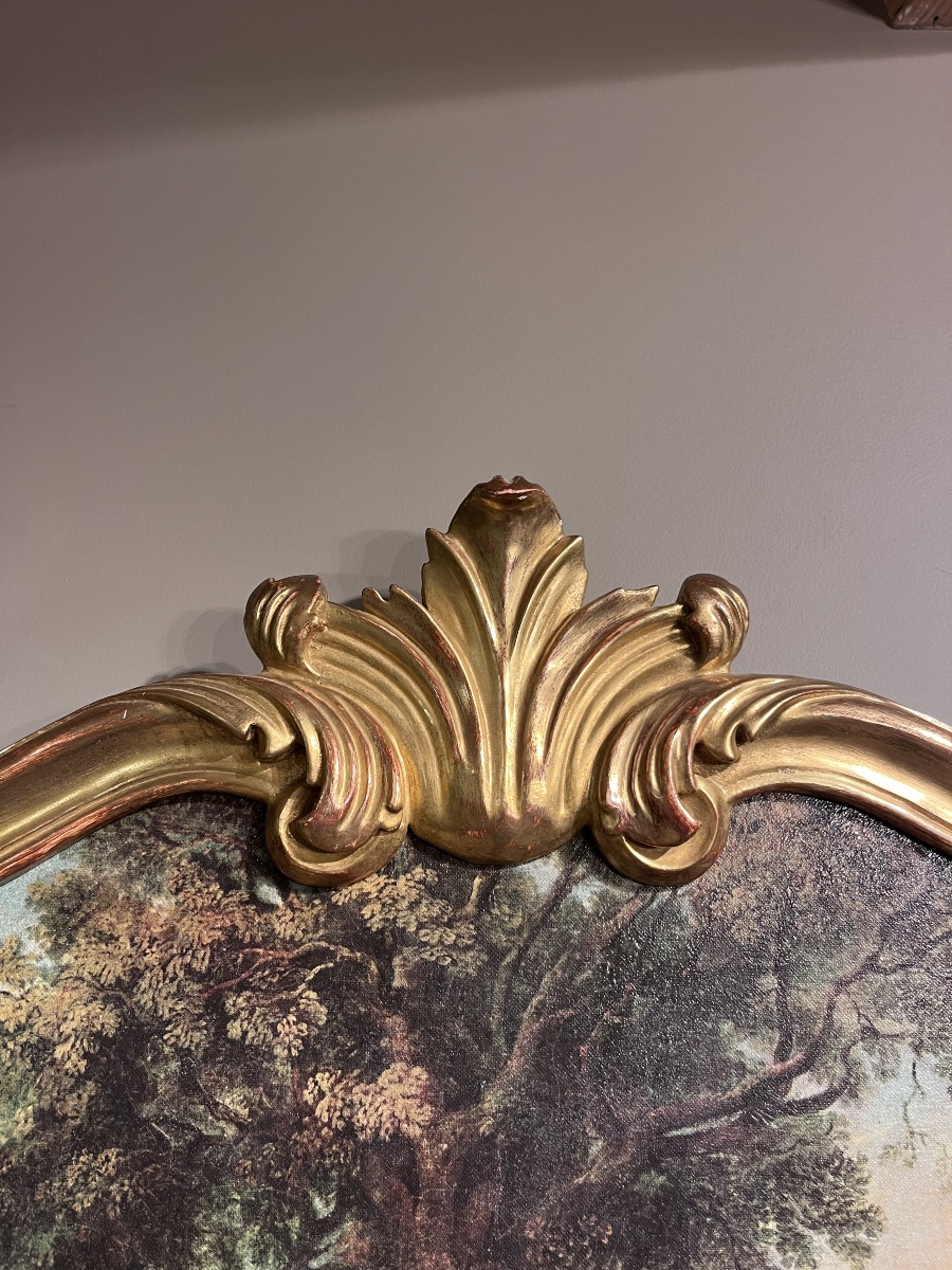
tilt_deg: +15.9
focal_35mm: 26
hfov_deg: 53.1
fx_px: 953
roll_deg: -0.1
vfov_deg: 67.3
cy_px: 635
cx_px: 476
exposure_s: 1/50
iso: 100
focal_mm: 5.1
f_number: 1.6
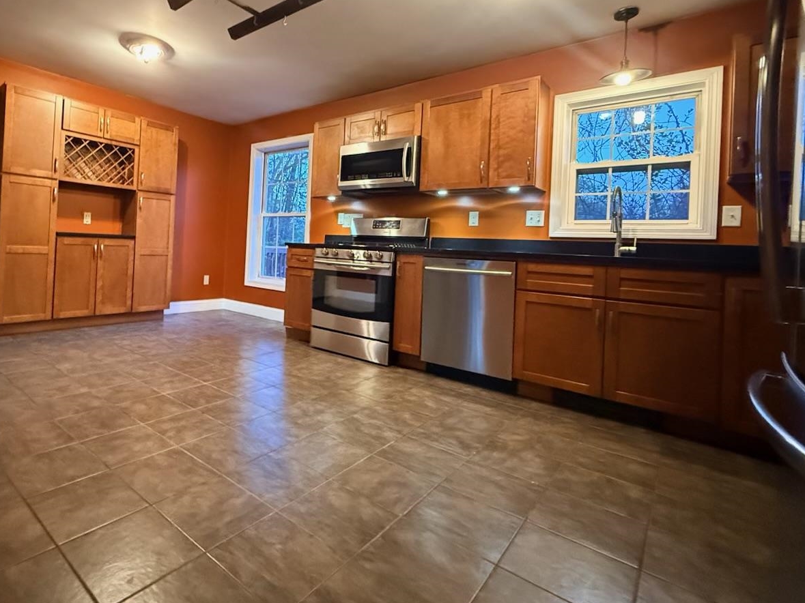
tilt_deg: +1.4
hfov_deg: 82.2
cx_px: 277
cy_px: 241
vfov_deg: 68.0
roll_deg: -2.9
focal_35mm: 19
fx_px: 442
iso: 1250
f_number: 2.2
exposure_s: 1/40
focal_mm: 2.22
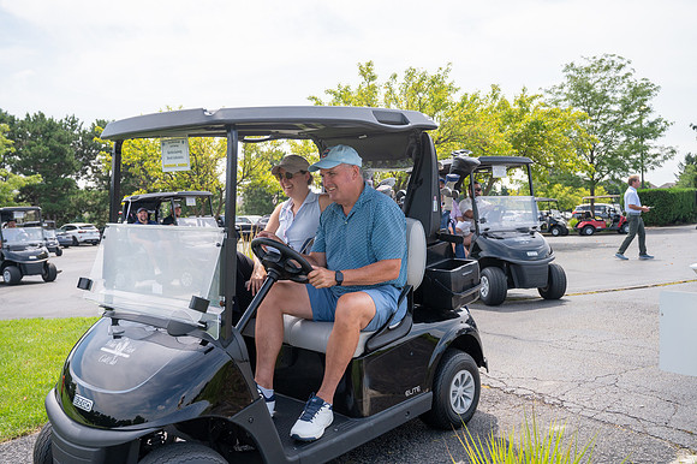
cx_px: 348
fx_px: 677
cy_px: 232
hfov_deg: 54.5
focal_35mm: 35
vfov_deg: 37.8
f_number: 5
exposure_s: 1/1250
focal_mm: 35
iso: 250
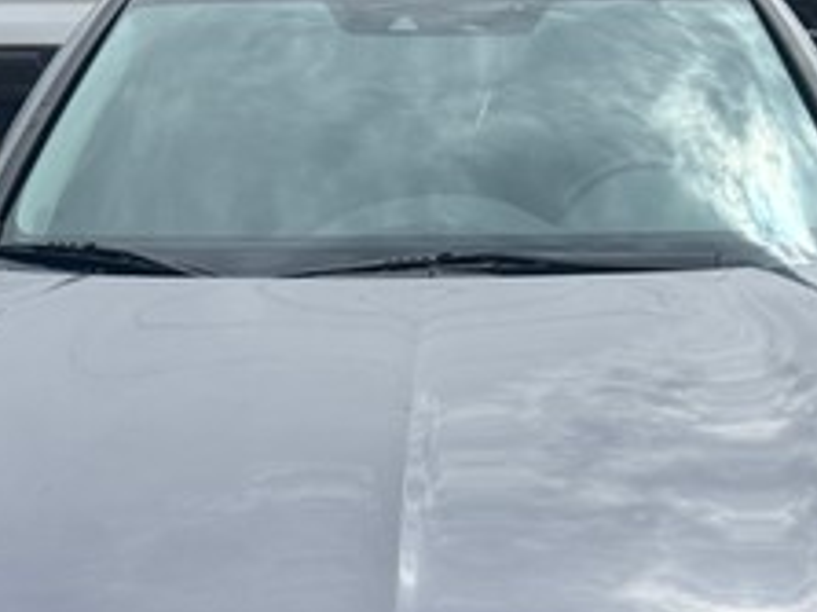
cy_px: 579
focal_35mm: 69
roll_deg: +0.0
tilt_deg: -24.6
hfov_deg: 27.9
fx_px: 1628
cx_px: 564
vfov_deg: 20.7
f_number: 1.78
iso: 80
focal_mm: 6.76
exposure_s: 1/4049
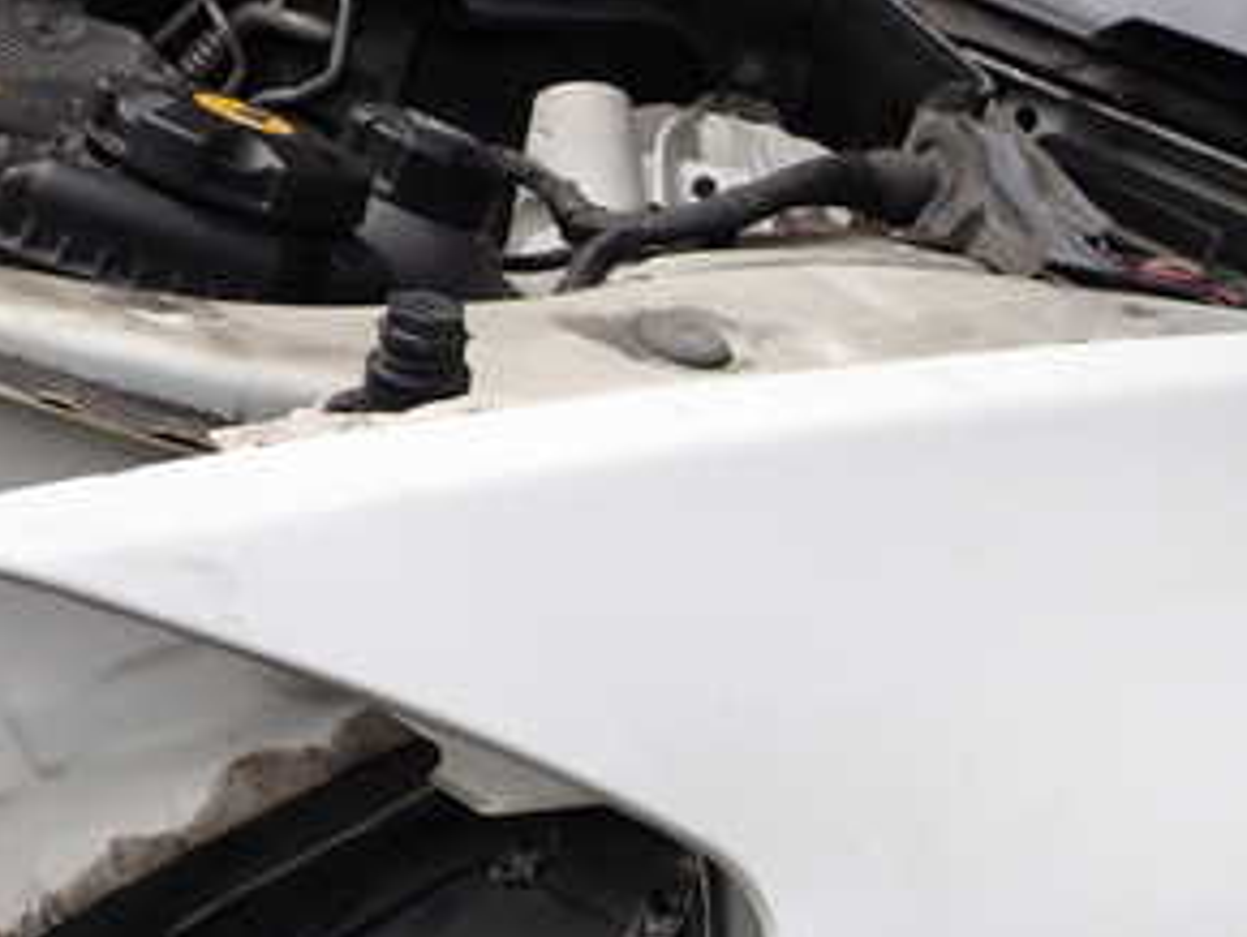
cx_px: 1071
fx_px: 2235
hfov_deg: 30.1
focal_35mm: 62
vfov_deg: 23.5
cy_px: 688
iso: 100
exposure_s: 1/800
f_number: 3.2
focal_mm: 5.4
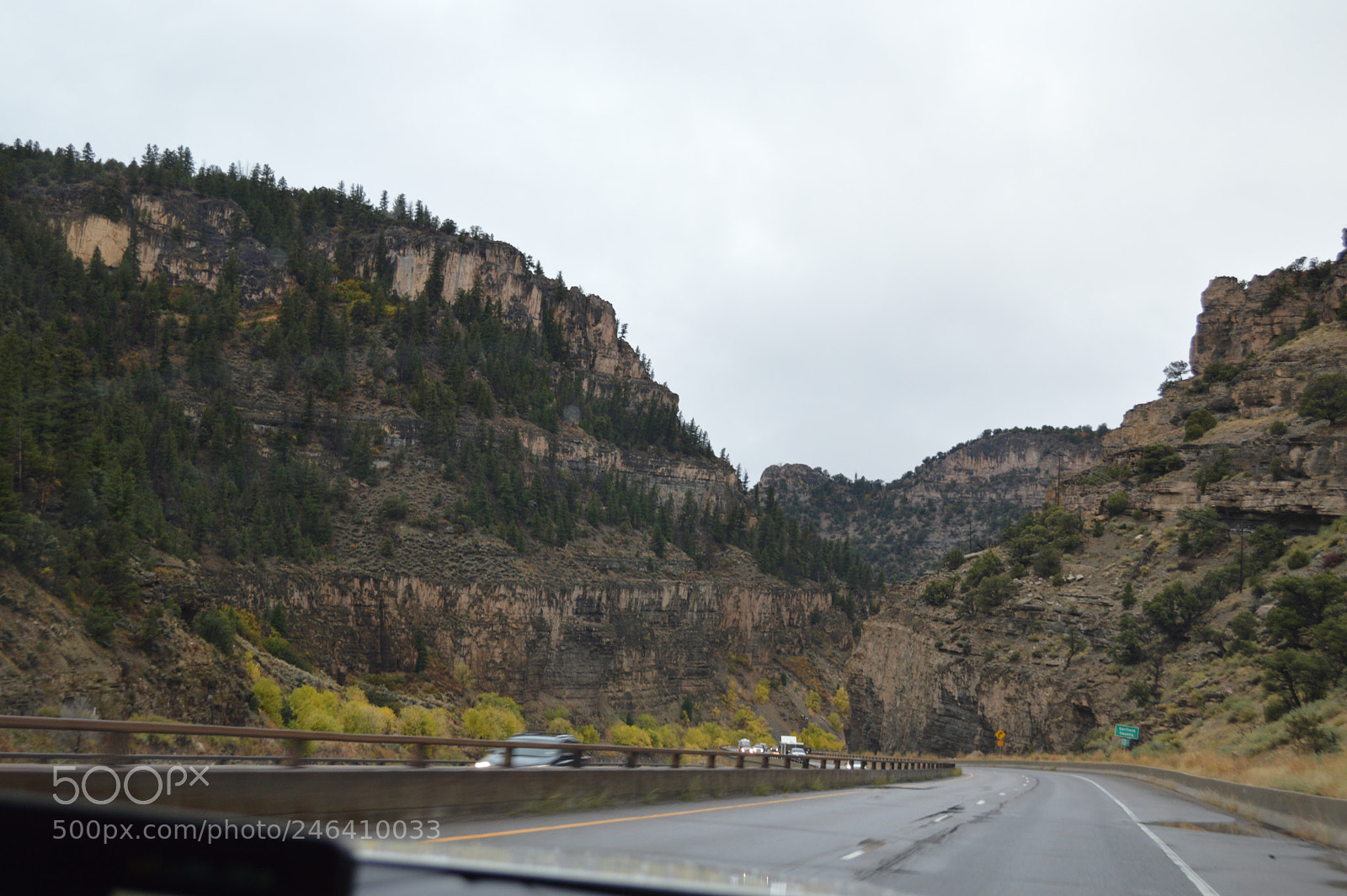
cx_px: 674
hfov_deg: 43.6
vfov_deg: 29.8
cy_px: 448
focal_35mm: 45
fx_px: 1682
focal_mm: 30
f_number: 4.5
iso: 400
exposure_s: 1/80
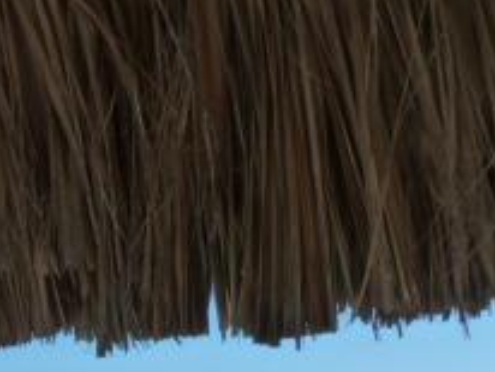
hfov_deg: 20.0
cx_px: -67
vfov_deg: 14.8
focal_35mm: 93
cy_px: 552
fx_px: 1331
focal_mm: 5
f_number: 5.6
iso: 125
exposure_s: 1/640
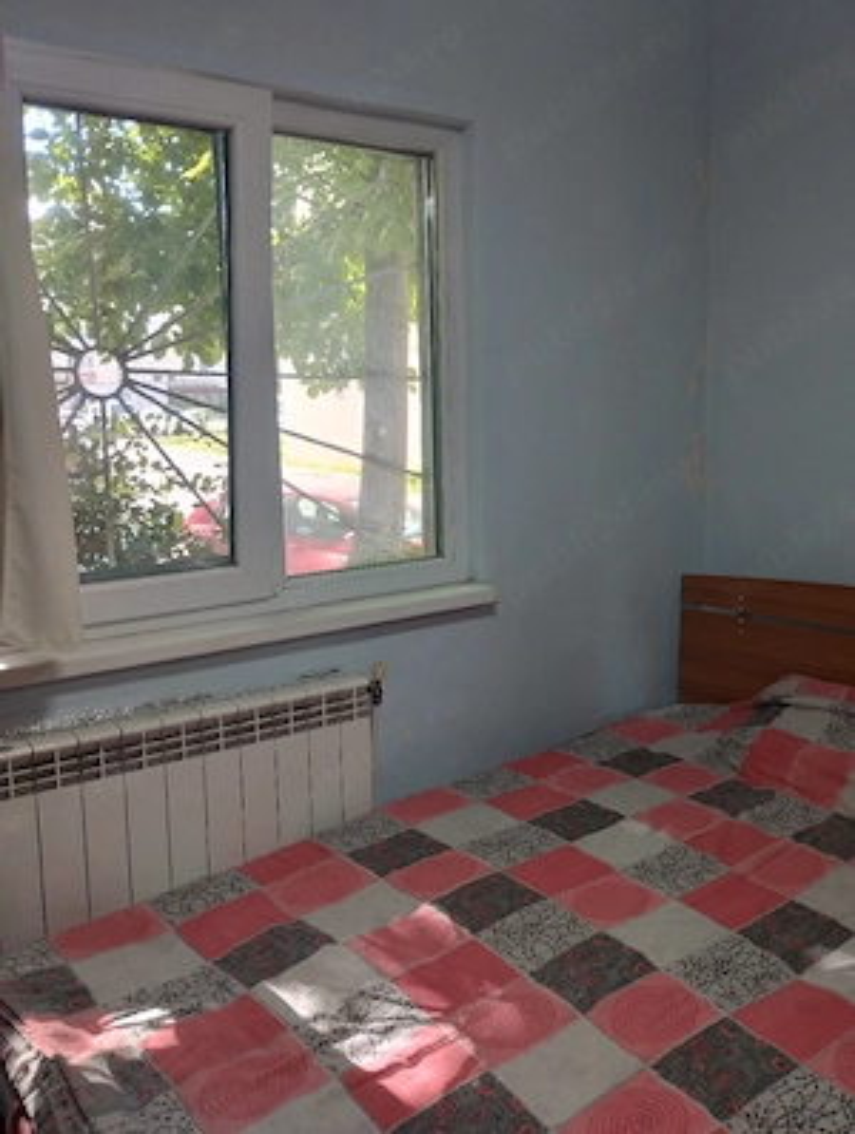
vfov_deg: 63.4
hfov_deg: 49.9
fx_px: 919
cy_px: 567
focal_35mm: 28
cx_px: 428
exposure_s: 1/33
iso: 263
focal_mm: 4.27
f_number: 1.8
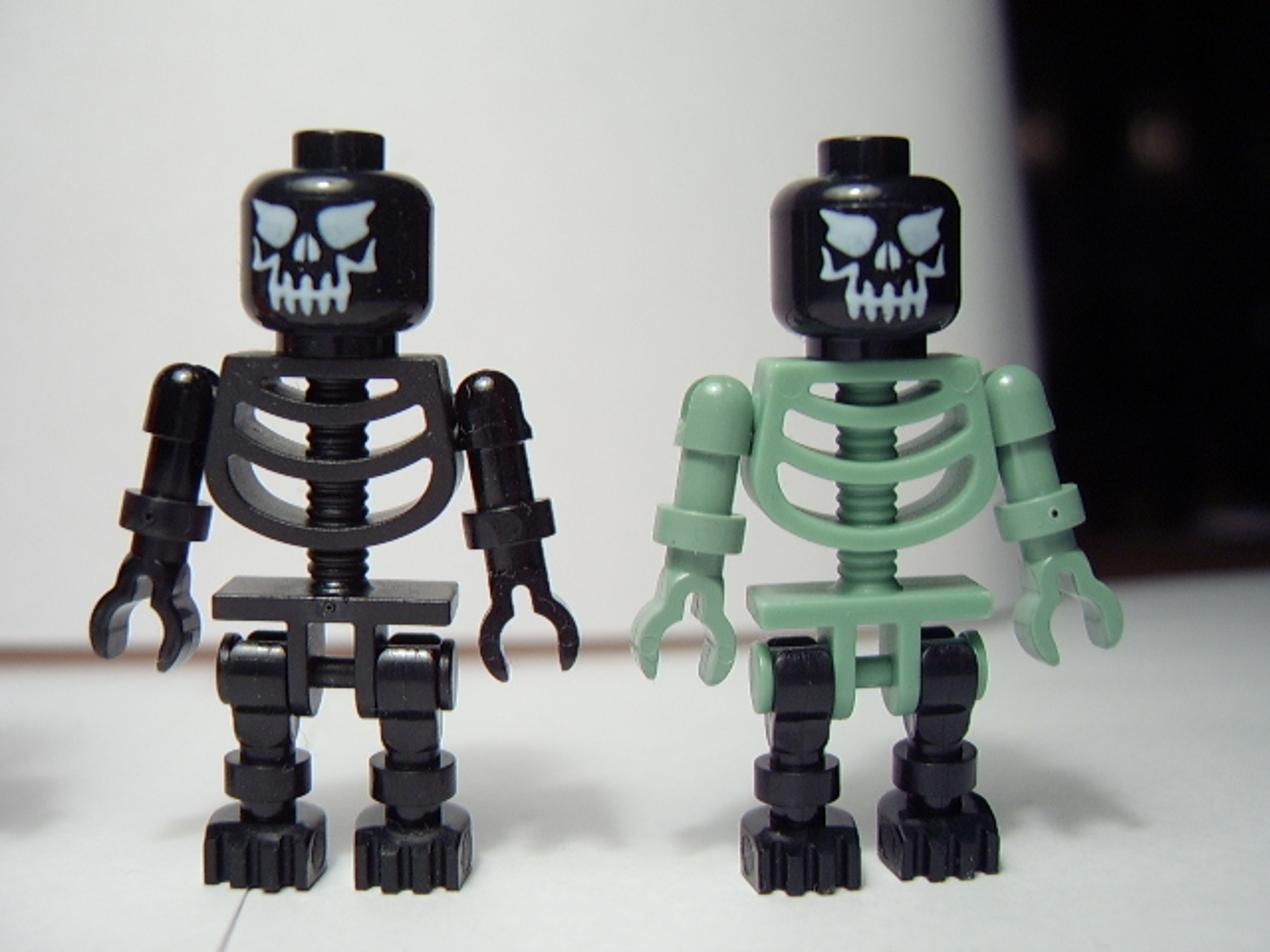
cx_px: 635
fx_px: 1137
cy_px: 476
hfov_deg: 58.4
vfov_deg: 45.4
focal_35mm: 31
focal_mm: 8.13
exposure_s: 1/36
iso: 100
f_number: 2.7
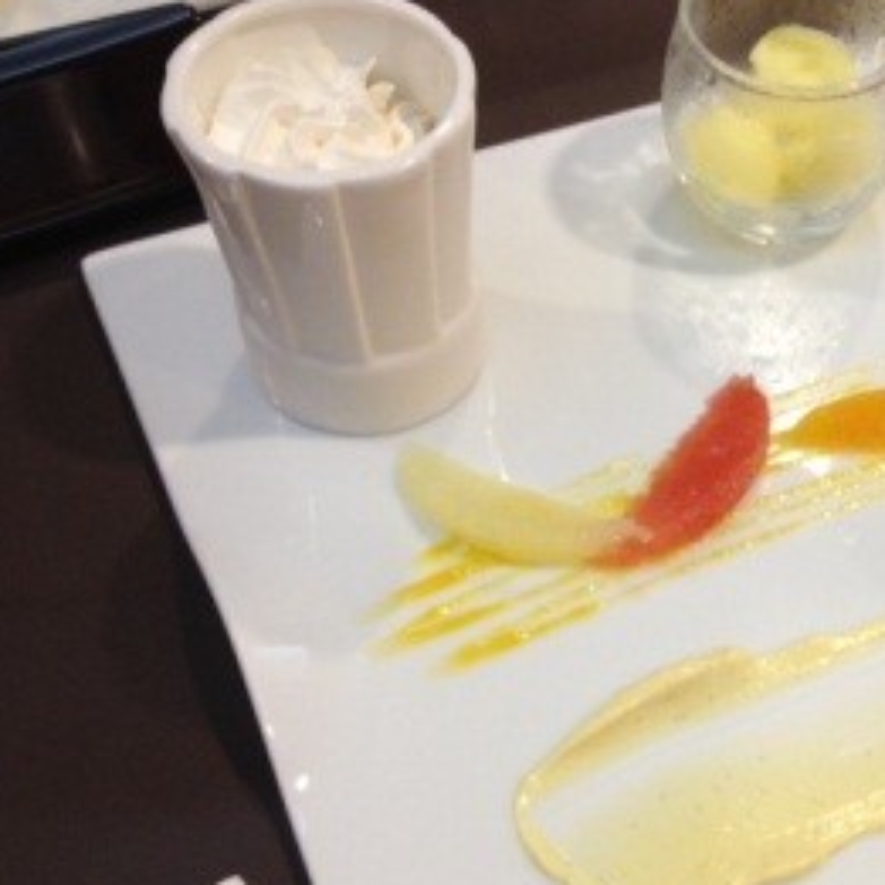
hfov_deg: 31.2
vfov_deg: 32.0
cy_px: 566
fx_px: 1533
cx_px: 736
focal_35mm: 53
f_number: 2.4
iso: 80
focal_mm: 4.28
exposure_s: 1/20
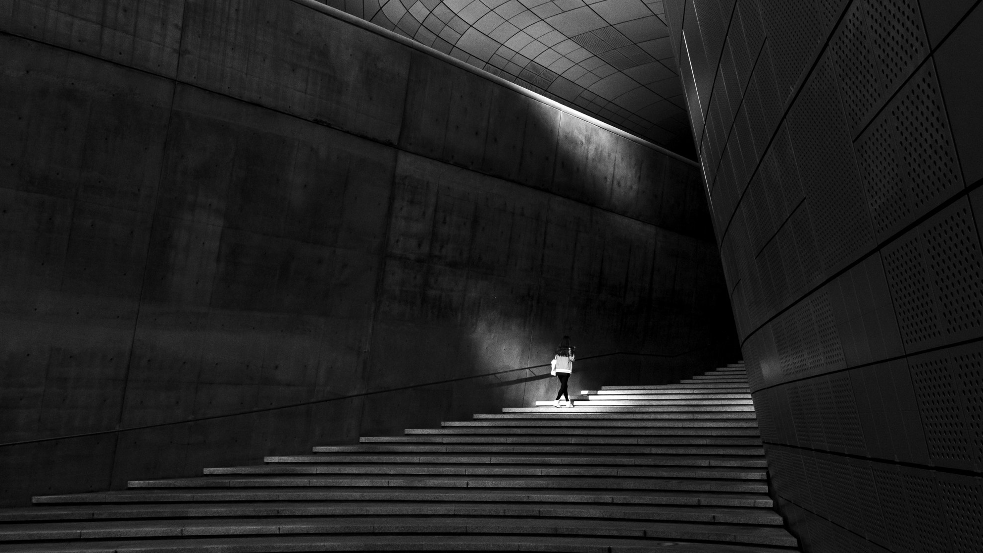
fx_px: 990
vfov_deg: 31.2
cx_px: 488
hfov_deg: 52.8
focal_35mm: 38
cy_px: 275
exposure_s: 1/2500
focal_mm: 24
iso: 800
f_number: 7.1
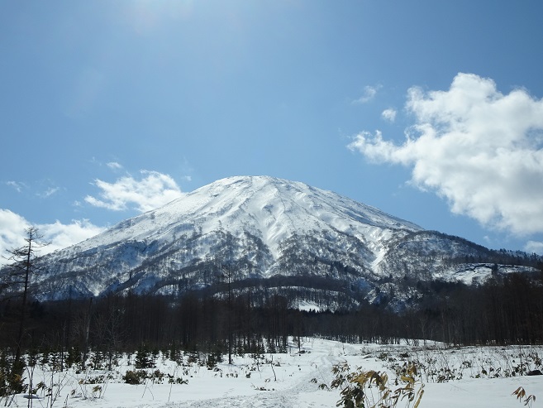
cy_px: 204
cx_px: 272
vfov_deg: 37.7
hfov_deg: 49.0
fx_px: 596
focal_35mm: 38
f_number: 4.5
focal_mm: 6.56
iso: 80
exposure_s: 1/2000
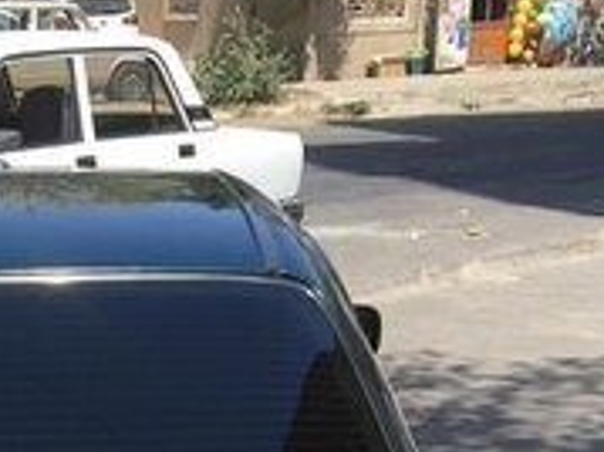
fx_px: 1866
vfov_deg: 12.7
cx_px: -128
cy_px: 784
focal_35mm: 107
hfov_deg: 17.5
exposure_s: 1/874
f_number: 2.2
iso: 25
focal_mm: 4.15
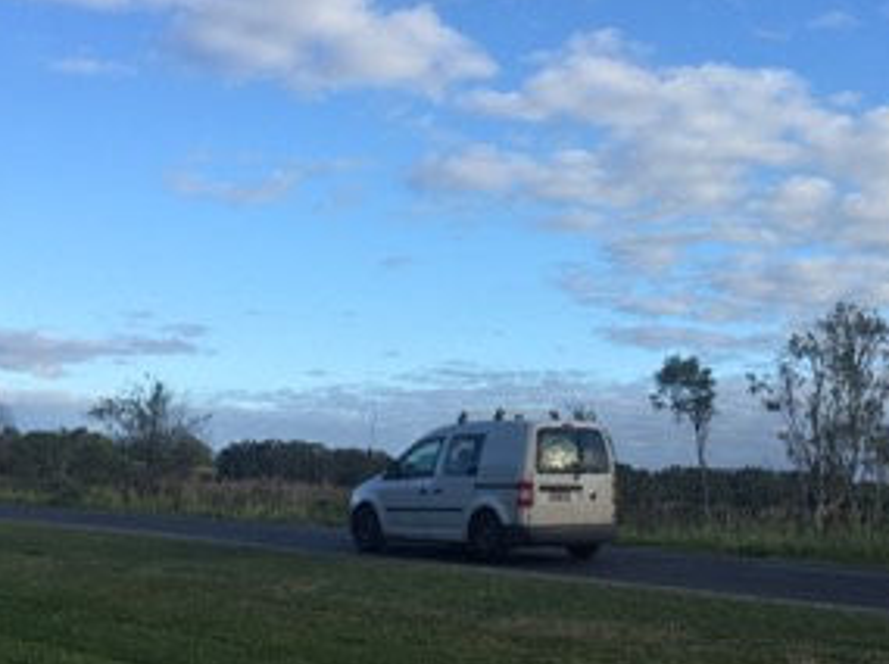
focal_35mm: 53
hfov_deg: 35.7
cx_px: 624
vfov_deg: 27.2
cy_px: 200
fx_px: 1359
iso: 32
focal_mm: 4.15
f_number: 2.2
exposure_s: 1/1276
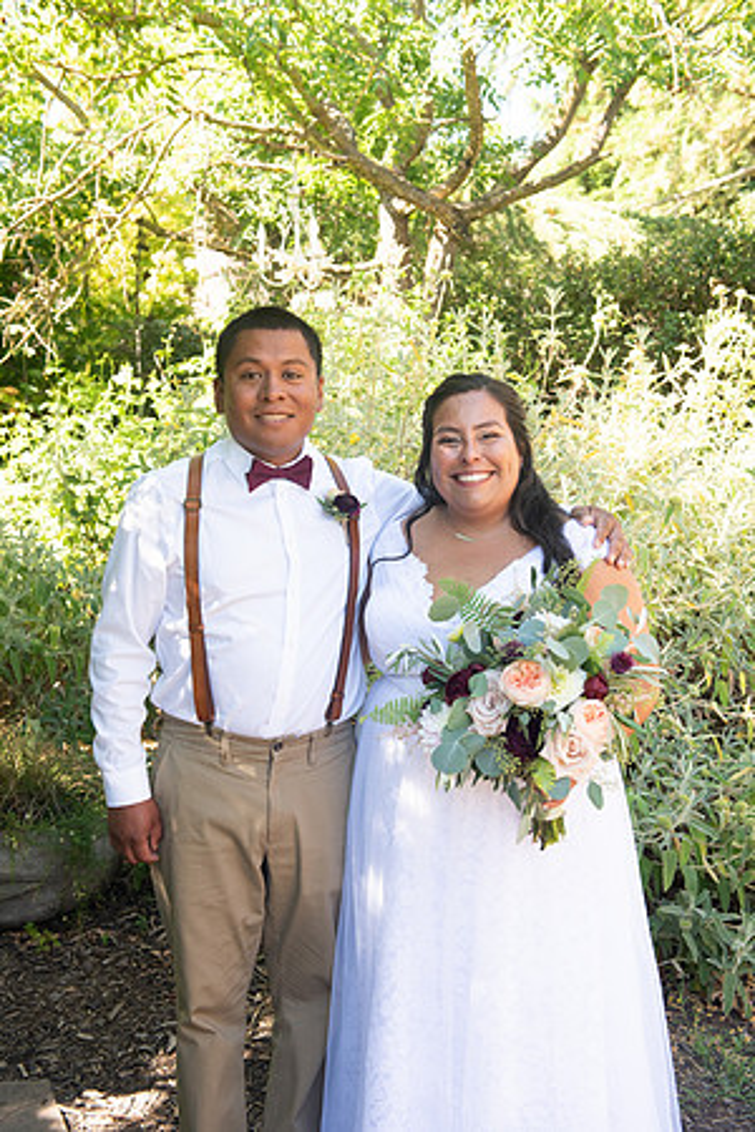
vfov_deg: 44.5
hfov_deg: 30.5
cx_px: 378
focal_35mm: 44
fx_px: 1384
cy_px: 566
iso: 640
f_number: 4.5
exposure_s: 1/320
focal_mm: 44
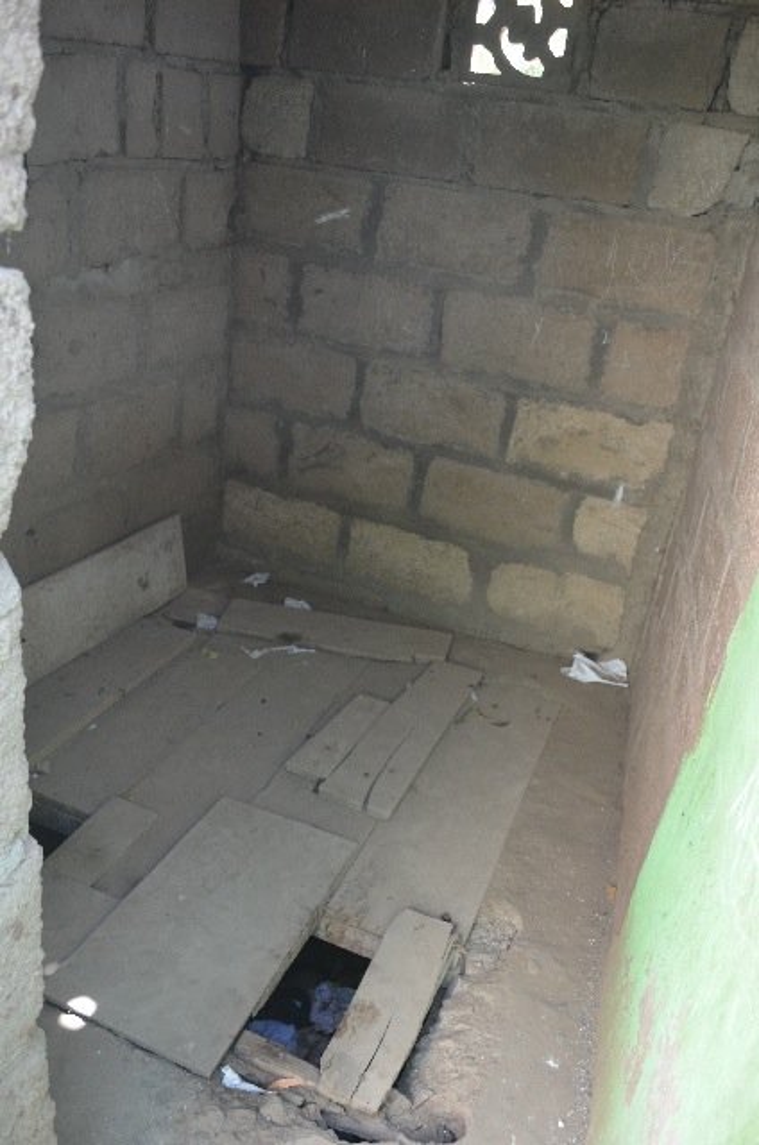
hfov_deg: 47.7
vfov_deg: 67.5
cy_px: 572
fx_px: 858
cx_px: 380
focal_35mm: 27
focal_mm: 18
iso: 400
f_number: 4
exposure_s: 1/60
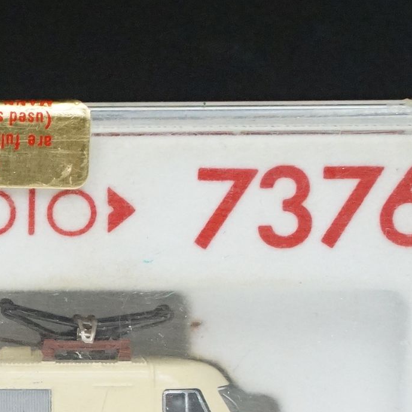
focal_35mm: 267
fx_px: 3595
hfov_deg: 6.5
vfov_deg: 6.5
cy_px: 355
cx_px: -224
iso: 6400
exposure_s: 1/320
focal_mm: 72
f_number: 8
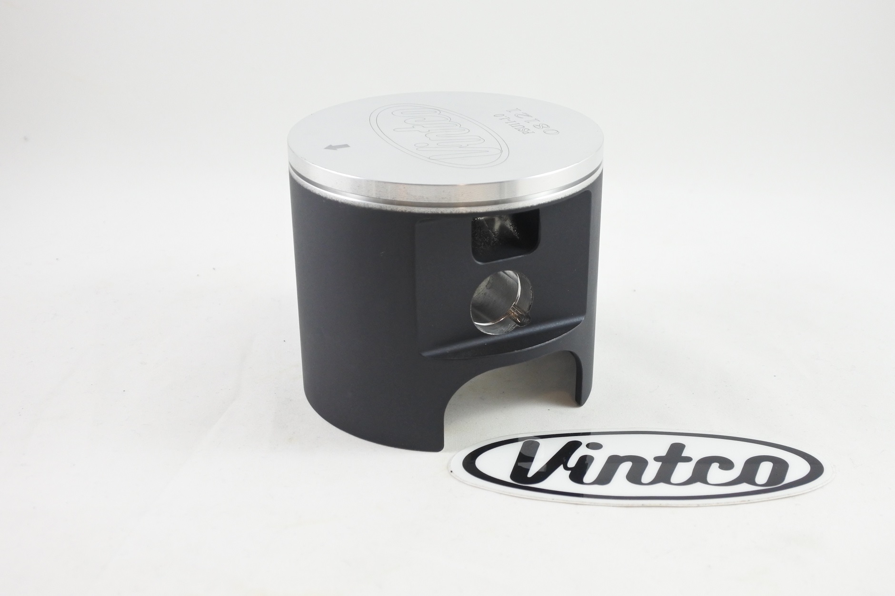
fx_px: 969
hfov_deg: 49.6
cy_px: 298
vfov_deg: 34.2
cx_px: 448
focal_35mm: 39
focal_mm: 14.7
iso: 640
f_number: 4.2
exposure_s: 1/125
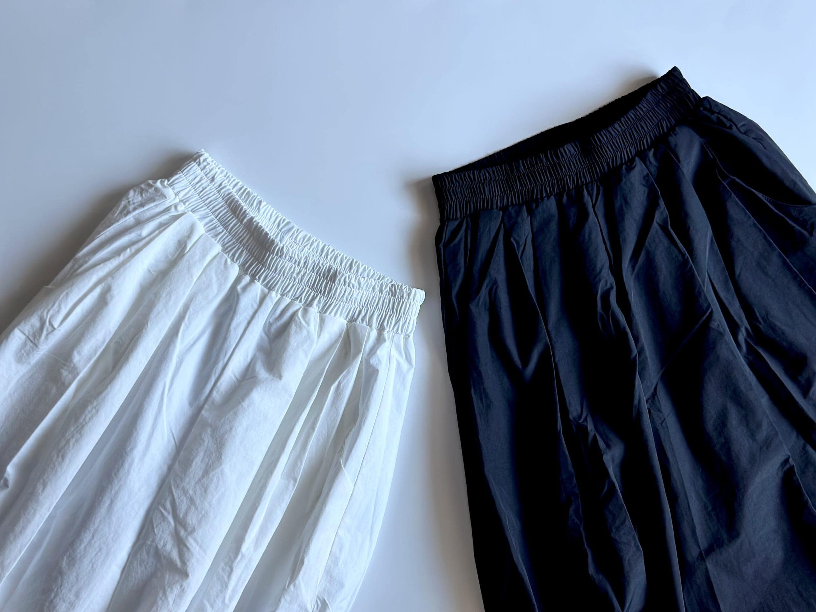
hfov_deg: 39.7
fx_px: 1131
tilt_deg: -85.7
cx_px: 408
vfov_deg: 30.3
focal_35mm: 48
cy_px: 306
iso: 100
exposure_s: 1/153
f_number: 1.78
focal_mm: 6.86
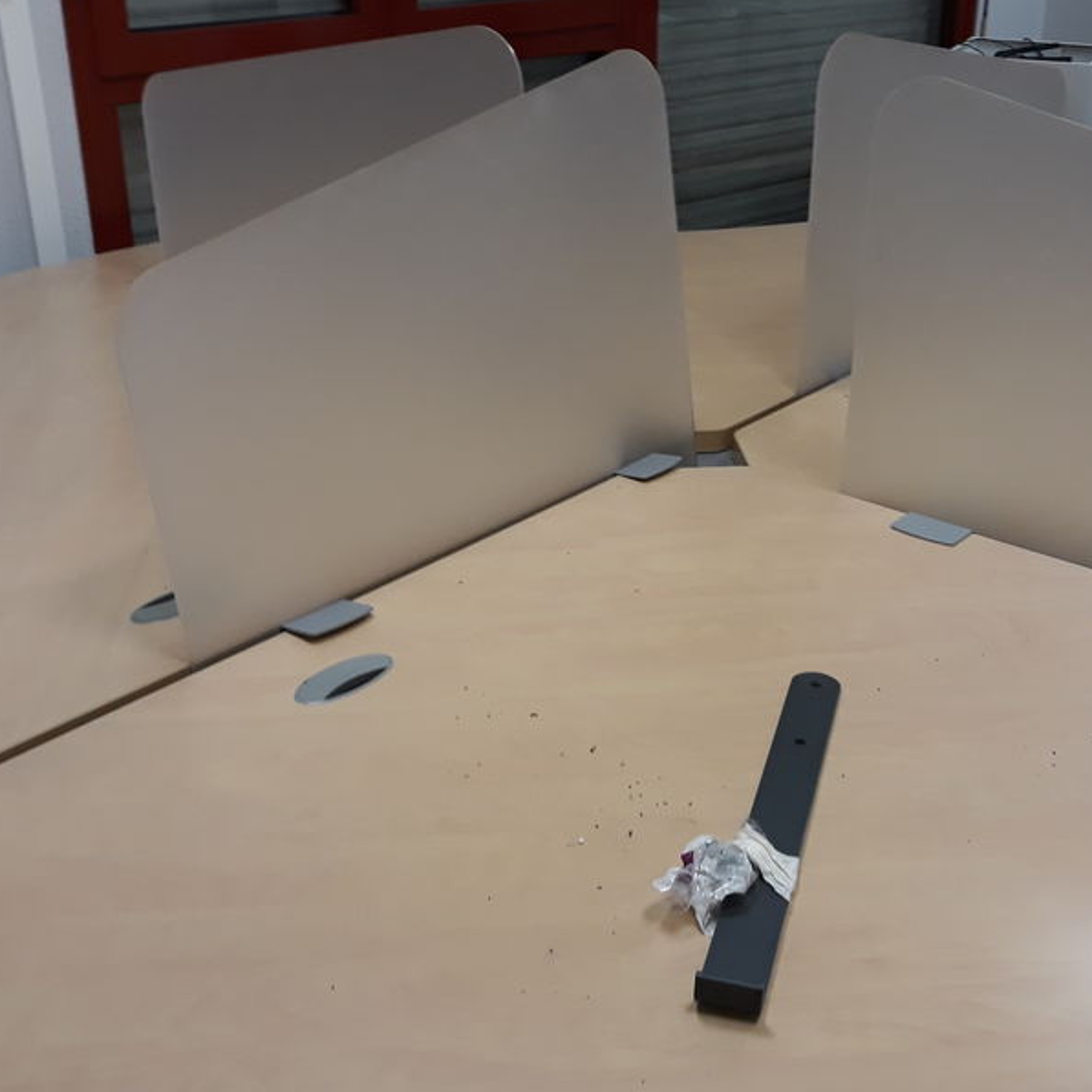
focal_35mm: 40
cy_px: 596
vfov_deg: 41.8
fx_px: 1428
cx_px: 624
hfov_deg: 41.8
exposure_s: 1/50
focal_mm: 3.71
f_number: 1.7
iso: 100
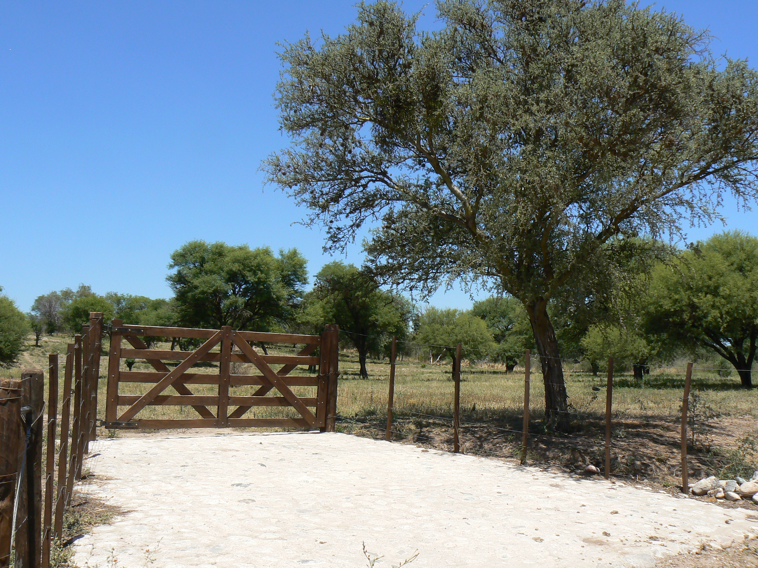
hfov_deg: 51.4
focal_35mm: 36
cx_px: 379
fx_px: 788
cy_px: 284
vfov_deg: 39.7
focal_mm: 6
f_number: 5.6
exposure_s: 1/400
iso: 80
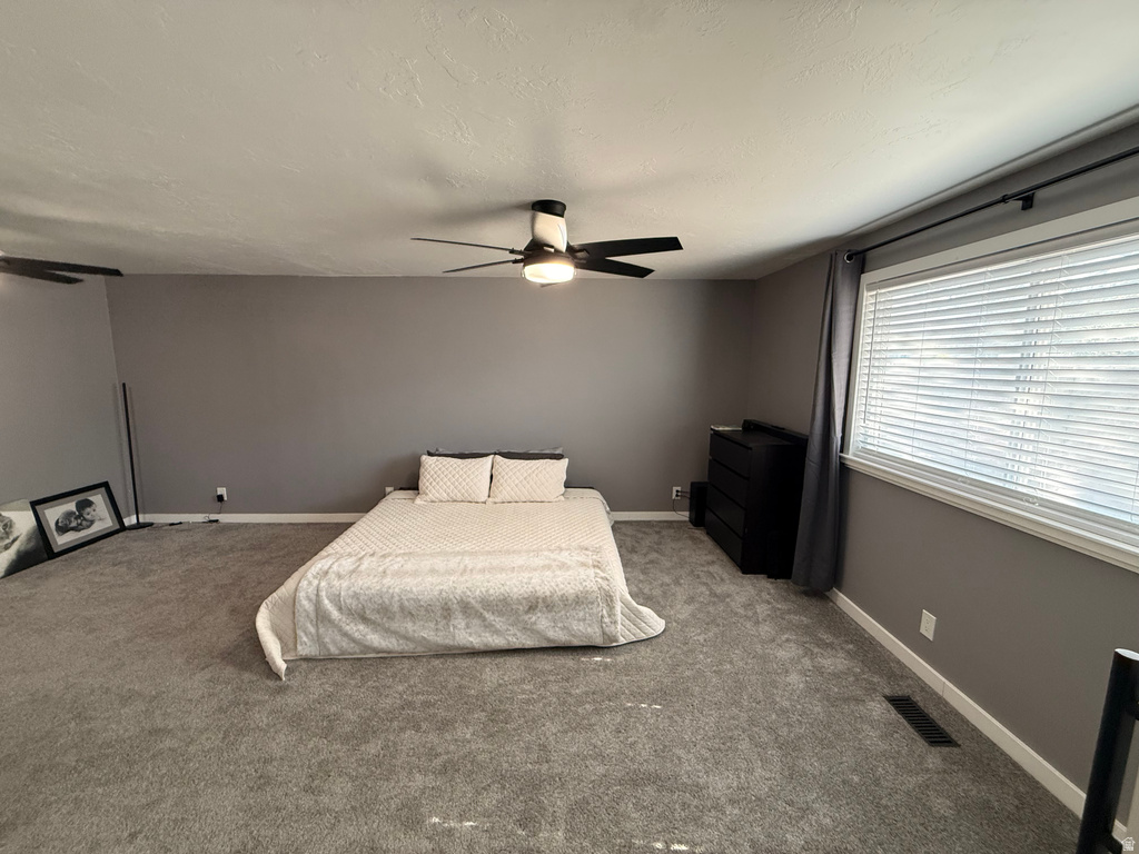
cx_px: 570
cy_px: 427
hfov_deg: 102.1
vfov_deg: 85.7
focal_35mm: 14
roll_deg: -0.7
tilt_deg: -7.8
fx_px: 461
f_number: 2.2
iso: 320
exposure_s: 1/74
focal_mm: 2.22
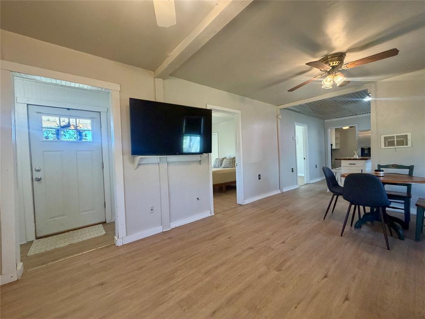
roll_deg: +1.9
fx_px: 172
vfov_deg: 85.7
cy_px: 160
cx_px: 212
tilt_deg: -1.1
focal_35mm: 14
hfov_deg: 102.1
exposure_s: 1/120
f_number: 2.2
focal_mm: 2.22
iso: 250
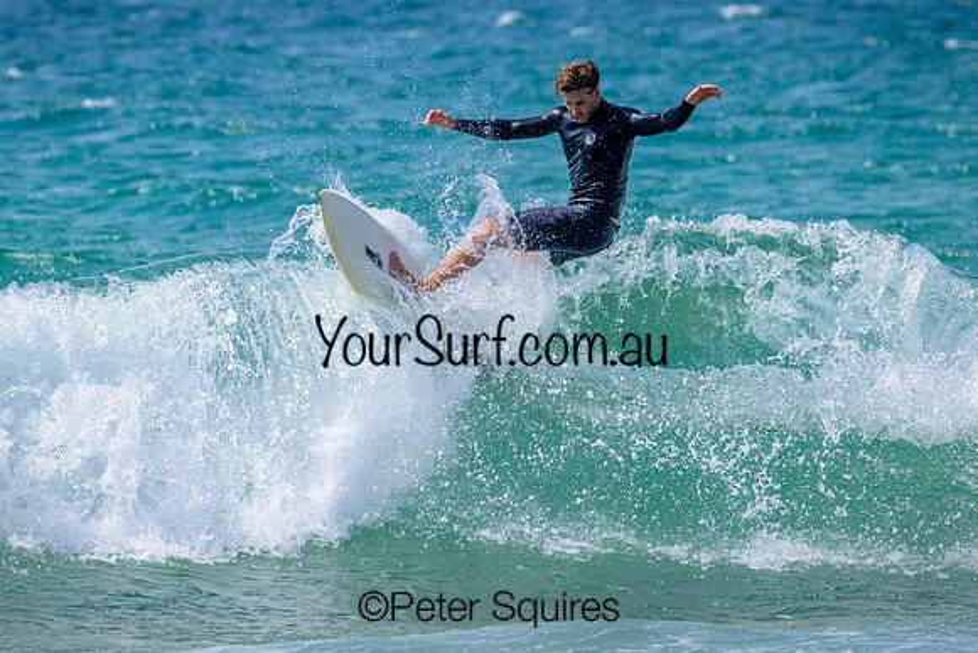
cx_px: 469
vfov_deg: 2.0
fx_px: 18511
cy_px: 361
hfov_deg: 3.0
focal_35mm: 681
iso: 1100
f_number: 11
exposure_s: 1/2000
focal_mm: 610
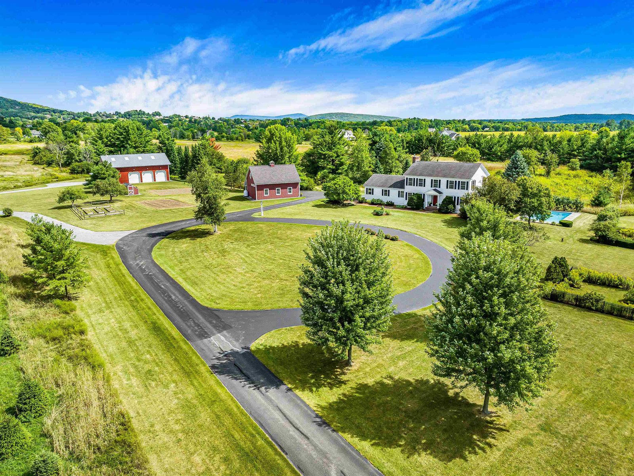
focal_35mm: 24
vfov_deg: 56.8
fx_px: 440
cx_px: 317
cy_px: 238
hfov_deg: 71.6
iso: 130
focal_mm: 12.29
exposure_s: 1/2500
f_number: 2.8
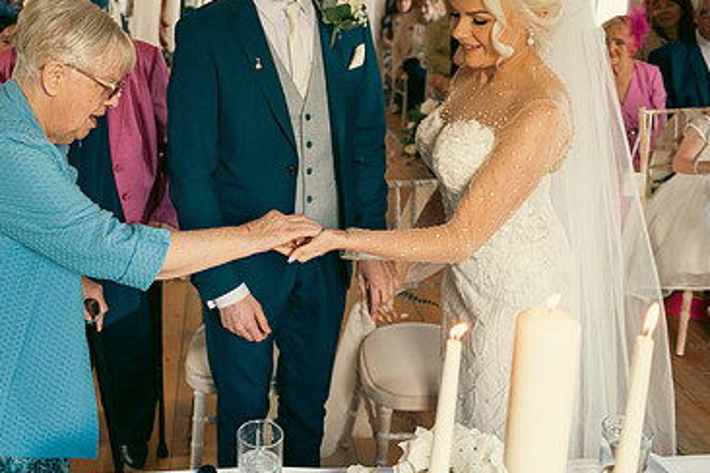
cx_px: 202
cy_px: 150
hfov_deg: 49.2
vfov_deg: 34.7
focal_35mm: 38
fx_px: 749
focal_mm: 24
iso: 640
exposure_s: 1/160
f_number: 3.5
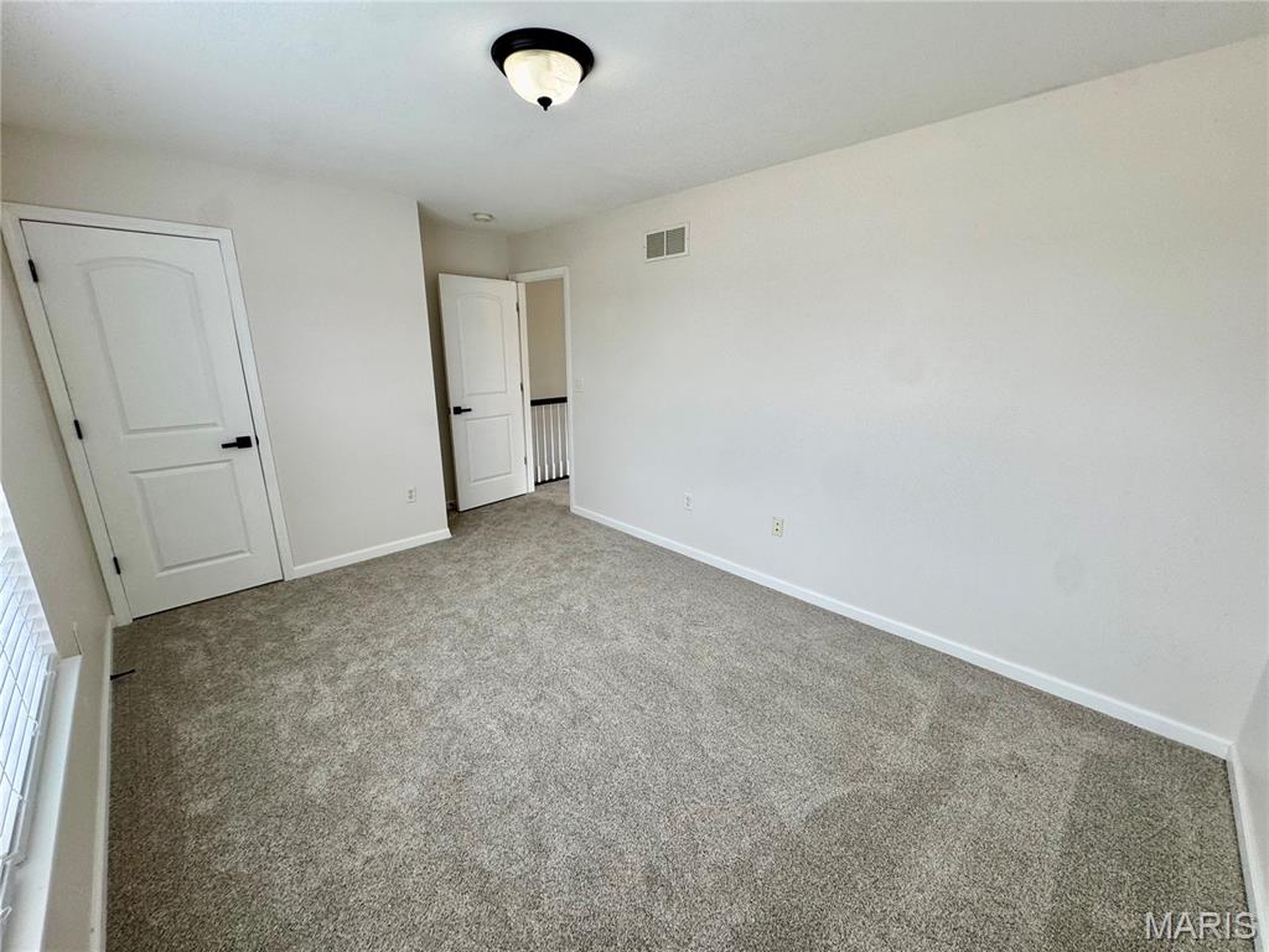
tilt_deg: -14.1
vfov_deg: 85.7
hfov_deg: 102.1
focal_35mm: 14
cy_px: 476
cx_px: 634
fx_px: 513
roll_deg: +0.3
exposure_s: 1/120
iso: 50
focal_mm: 2.22
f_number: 2.2
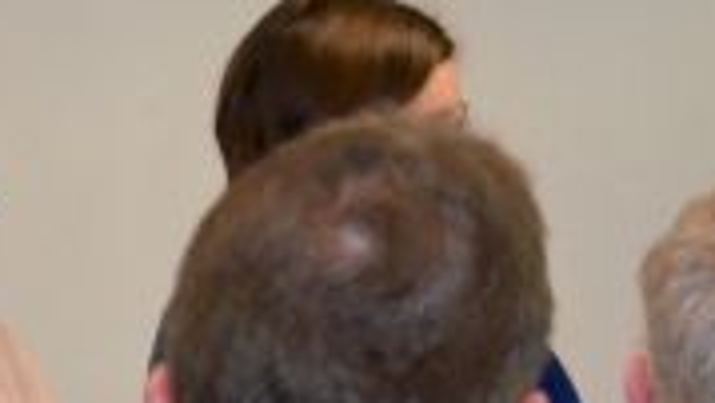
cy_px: -259
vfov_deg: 3.2
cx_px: 1210
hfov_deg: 5.7
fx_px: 7134
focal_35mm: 376
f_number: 5.3
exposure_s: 1/60
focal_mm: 66
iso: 3200
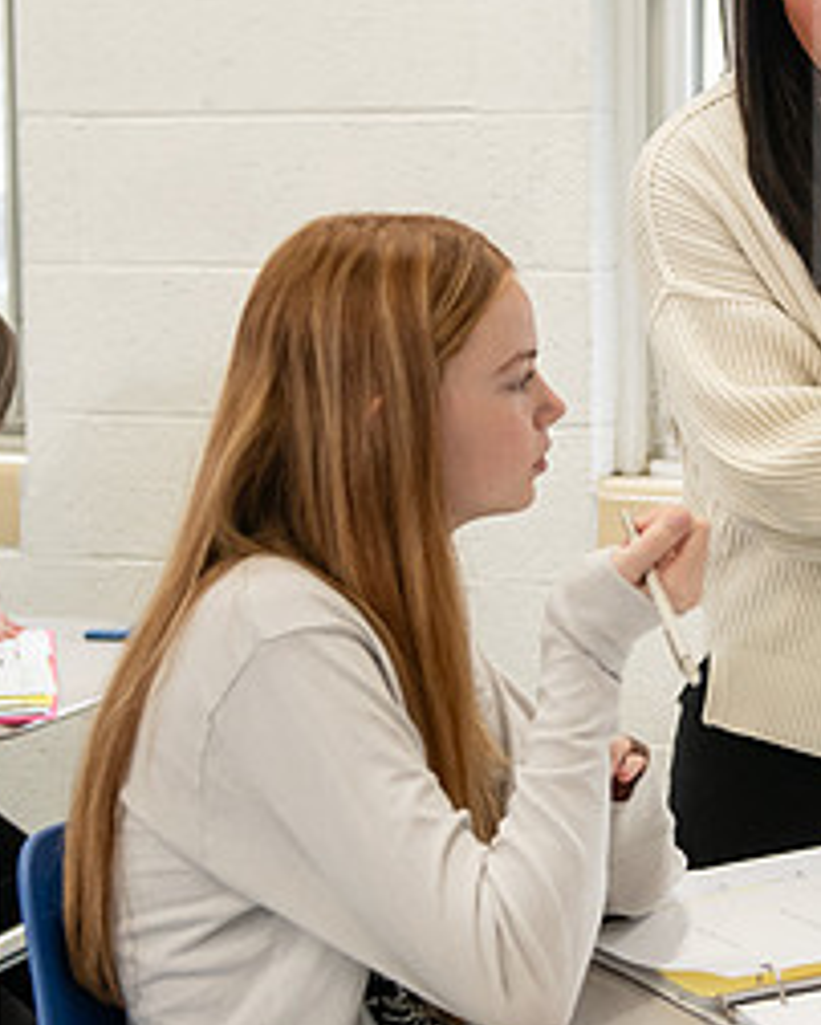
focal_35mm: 82
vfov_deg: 23.2
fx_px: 2488
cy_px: 437
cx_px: 691
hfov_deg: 18.5
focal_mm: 38
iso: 1250
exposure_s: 1/200
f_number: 3.2
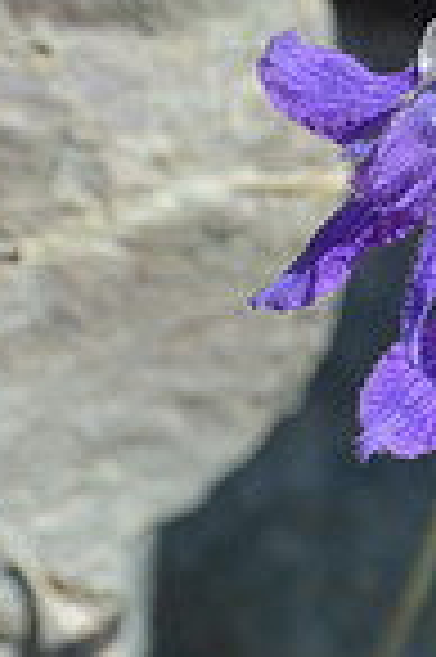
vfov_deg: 11.7
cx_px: 463
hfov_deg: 7.7
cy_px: 360
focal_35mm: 176
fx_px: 3205
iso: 400
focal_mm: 38
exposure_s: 1/1600
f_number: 5.6
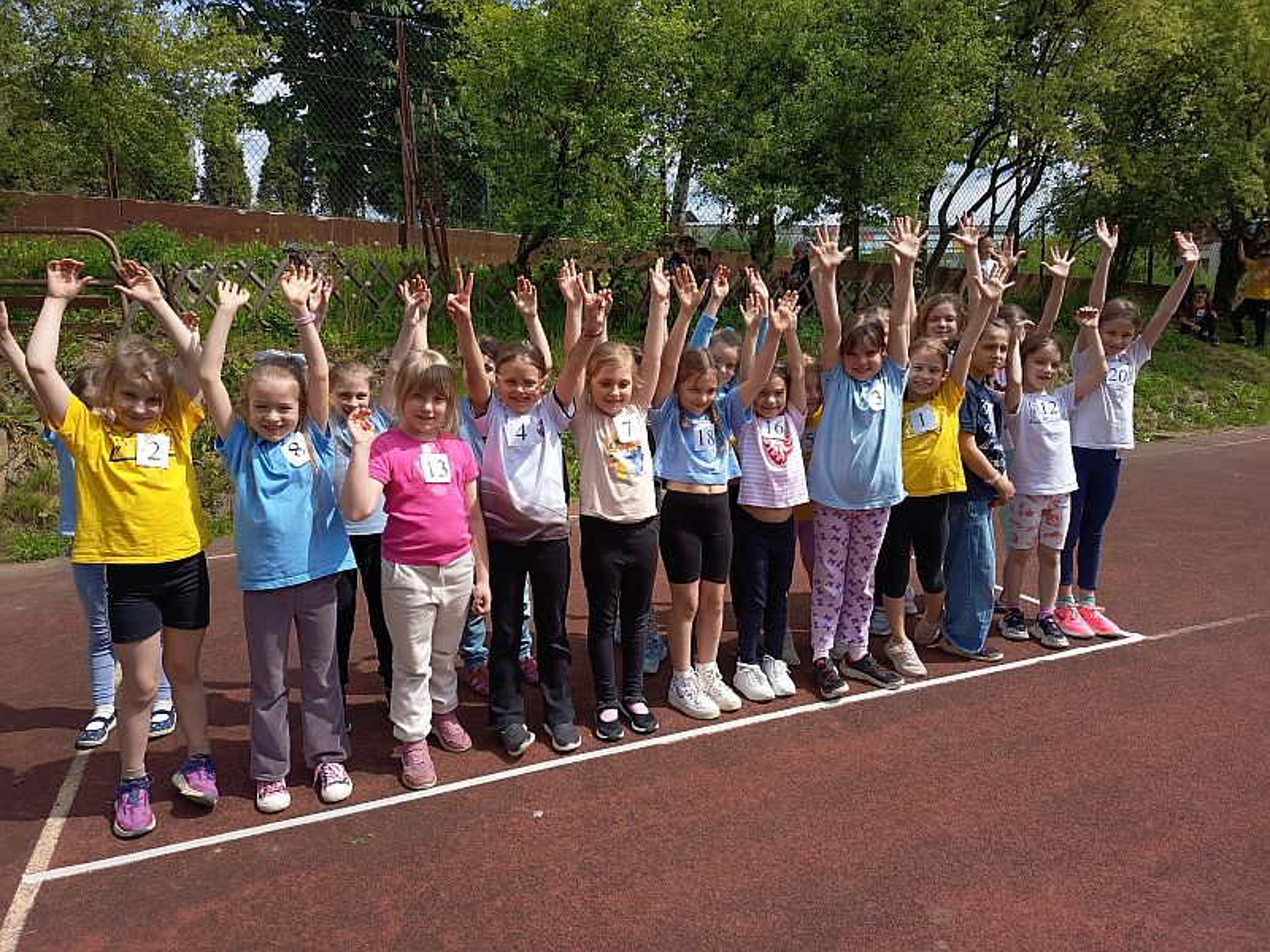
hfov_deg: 71.6
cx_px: 635
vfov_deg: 56.8
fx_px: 881
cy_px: 476
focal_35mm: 24
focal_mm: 5.27
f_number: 1.7
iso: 52
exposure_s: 1/481
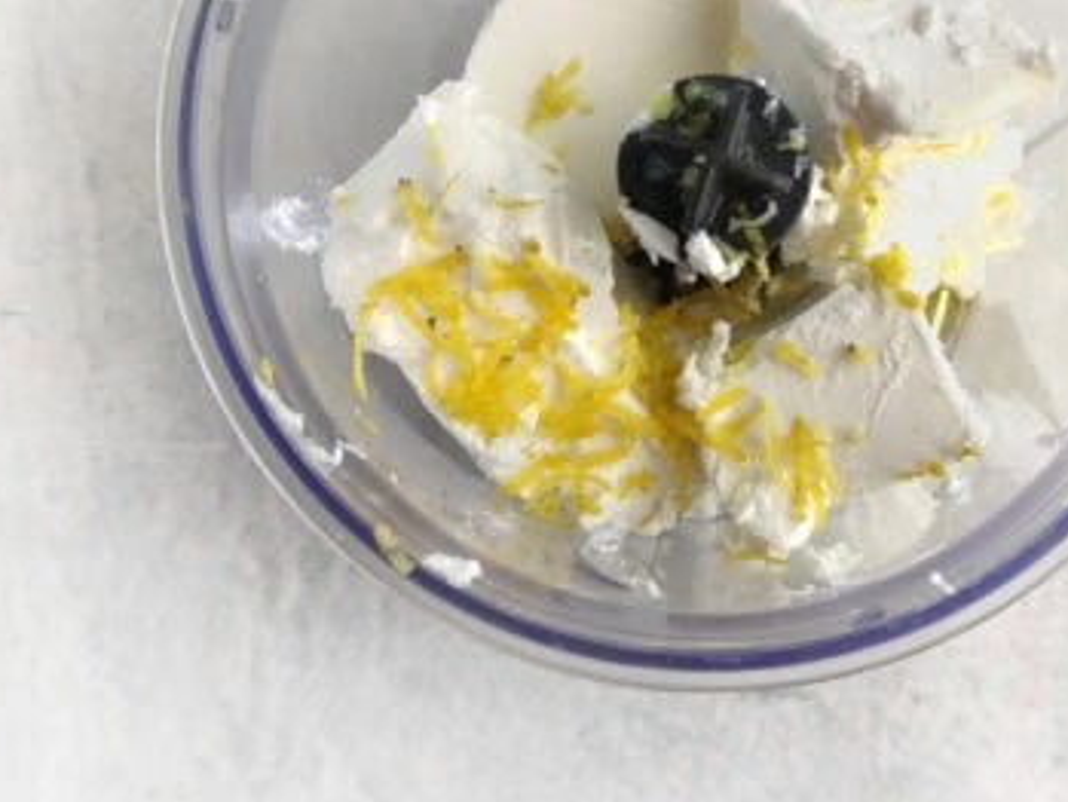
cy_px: 197
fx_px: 1327
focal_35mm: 43
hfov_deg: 43.4
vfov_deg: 32.9
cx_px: 679
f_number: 1.9
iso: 50
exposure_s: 1/107
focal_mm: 5.4
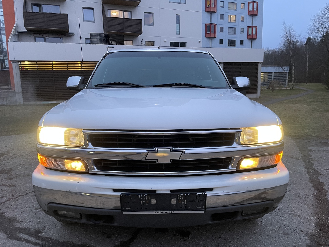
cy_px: 124
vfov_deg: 53.1
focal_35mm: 26
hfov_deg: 67.3
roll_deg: +1.3
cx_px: 164
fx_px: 247
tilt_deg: -9.7
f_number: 1.6
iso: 250
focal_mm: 4.2
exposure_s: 1/60
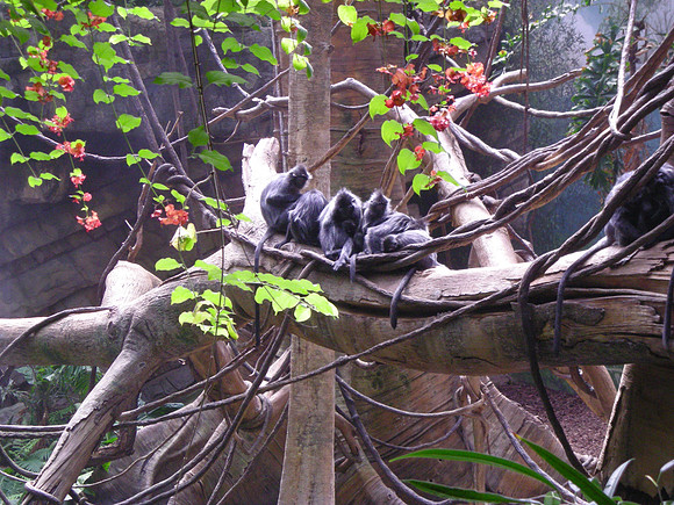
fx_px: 2044
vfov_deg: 14.1
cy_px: 252
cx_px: 337
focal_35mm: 105
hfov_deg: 18.7
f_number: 4.7
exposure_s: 1/60
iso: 232
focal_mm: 17.1
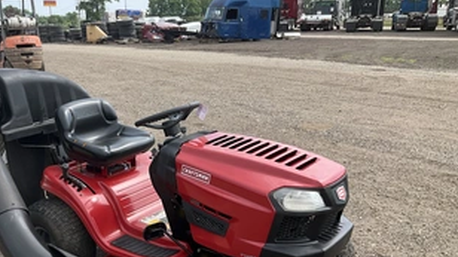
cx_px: 164
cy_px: 208
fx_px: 498
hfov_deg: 48.8
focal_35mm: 41
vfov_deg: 28.3
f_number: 1.8
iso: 25
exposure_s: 1/709
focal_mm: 3
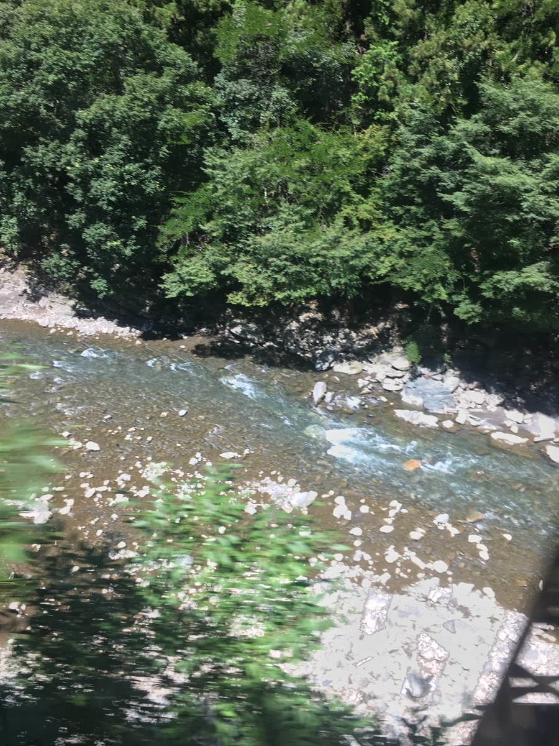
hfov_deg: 48.2
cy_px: 373
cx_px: 280
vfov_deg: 61.7
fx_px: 624
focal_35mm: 29
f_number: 2.2
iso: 25
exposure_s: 1/288
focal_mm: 4.15
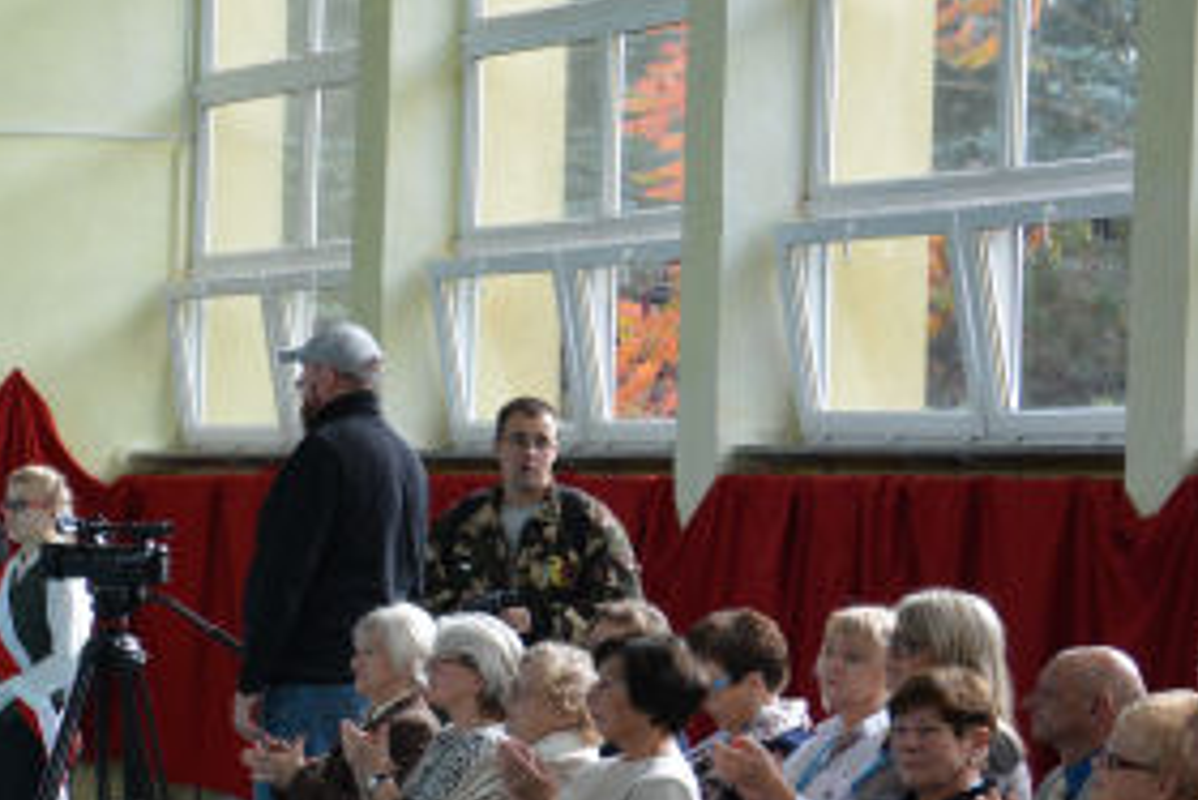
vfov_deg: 8.4
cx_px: -406
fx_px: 5460
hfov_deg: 12.1
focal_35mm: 164
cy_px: 389
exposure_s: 1/125
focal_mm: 34
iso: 320
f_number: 5.6
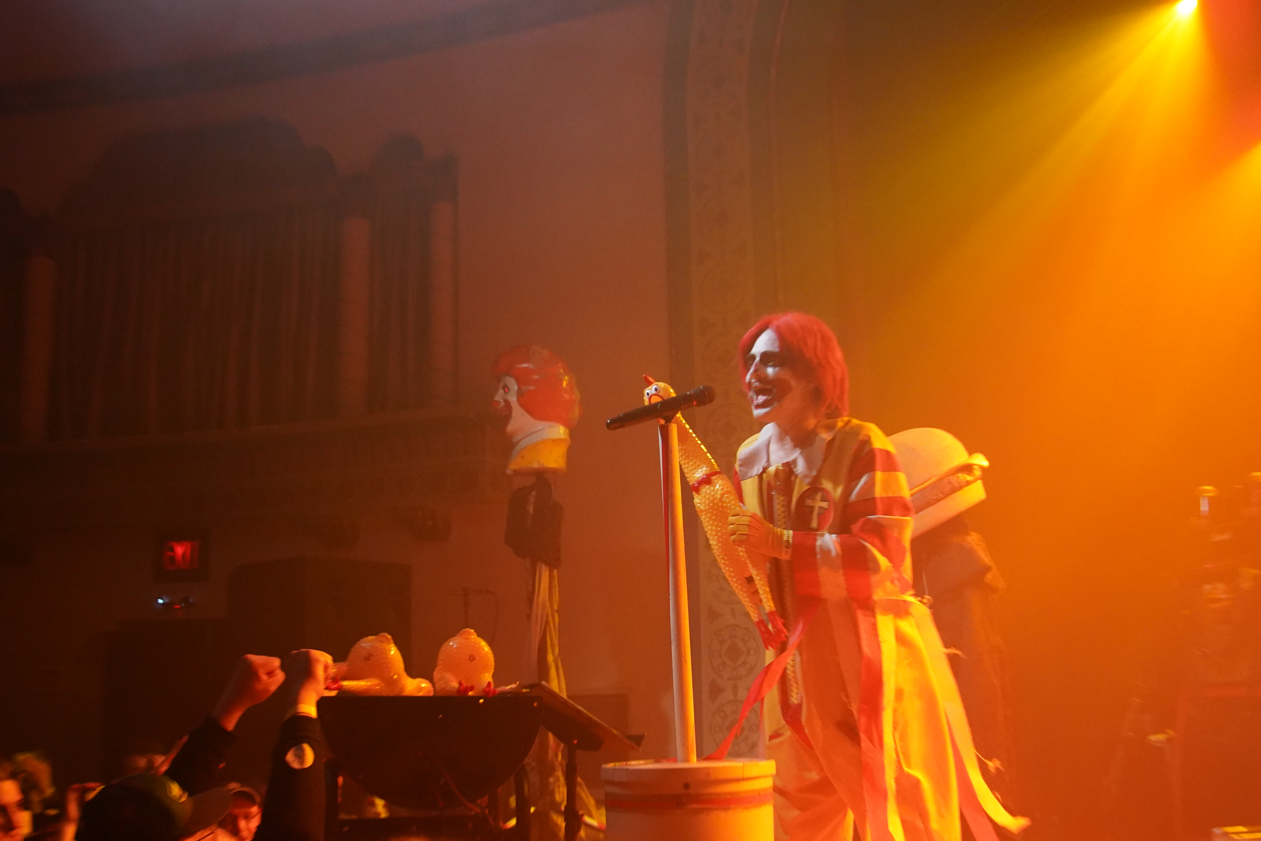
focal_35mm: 43
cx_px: 572
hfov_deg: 45.4
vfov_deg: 31.1
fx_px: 1506
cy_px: 498
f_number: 4
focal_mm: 36
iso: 6400
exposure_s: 1/160
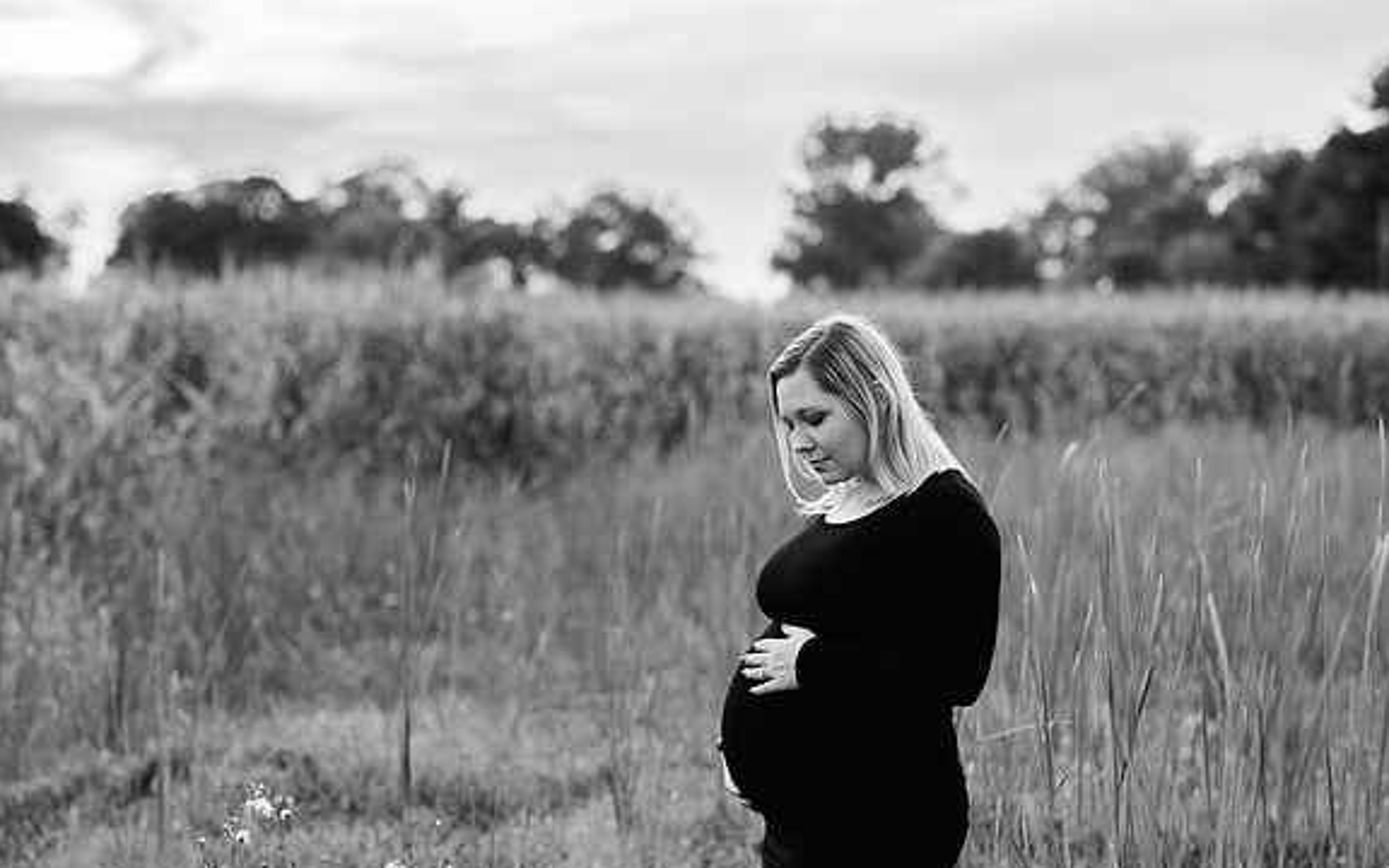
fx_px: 3407
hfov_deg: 23.0
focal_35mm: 90
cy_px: 461
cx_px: 692
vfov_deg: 14.5
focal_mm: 85
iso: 320
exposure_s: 1/320
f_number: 3.2
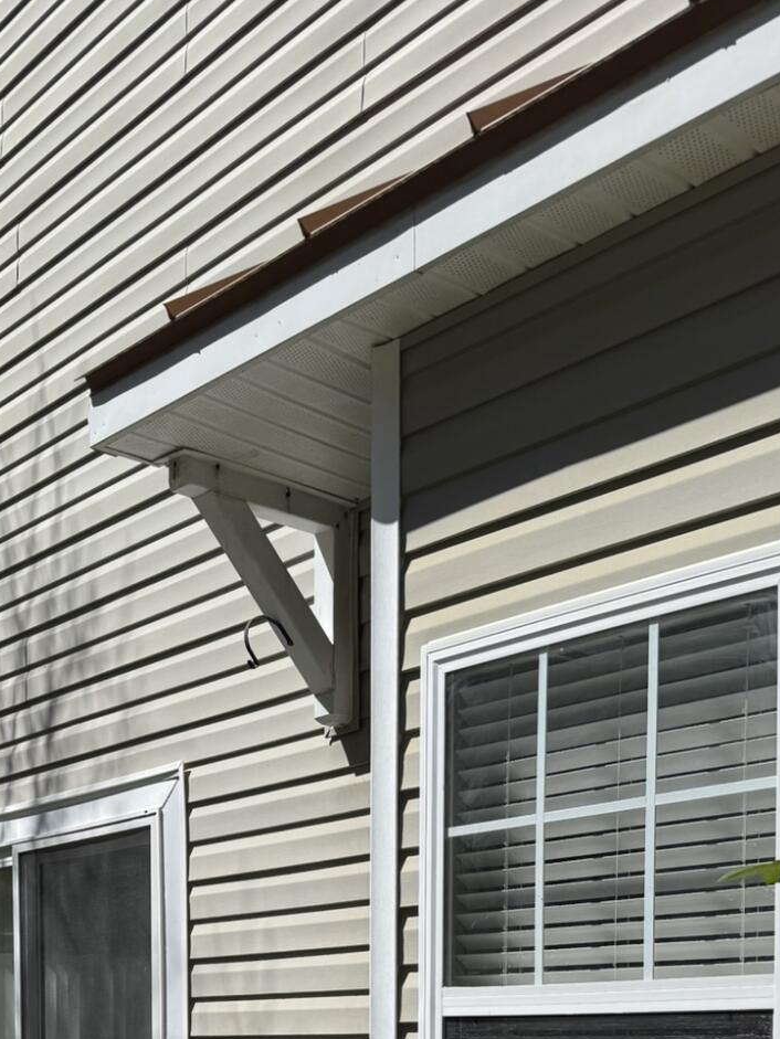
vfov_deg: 33.6
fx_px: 1532
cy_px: 1086
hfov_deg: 28.3
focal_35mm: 51
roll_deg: +0.5
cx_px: 240
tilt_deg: -1.4
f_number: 1.78
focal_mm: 6.76
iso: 80
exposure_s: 1/5714
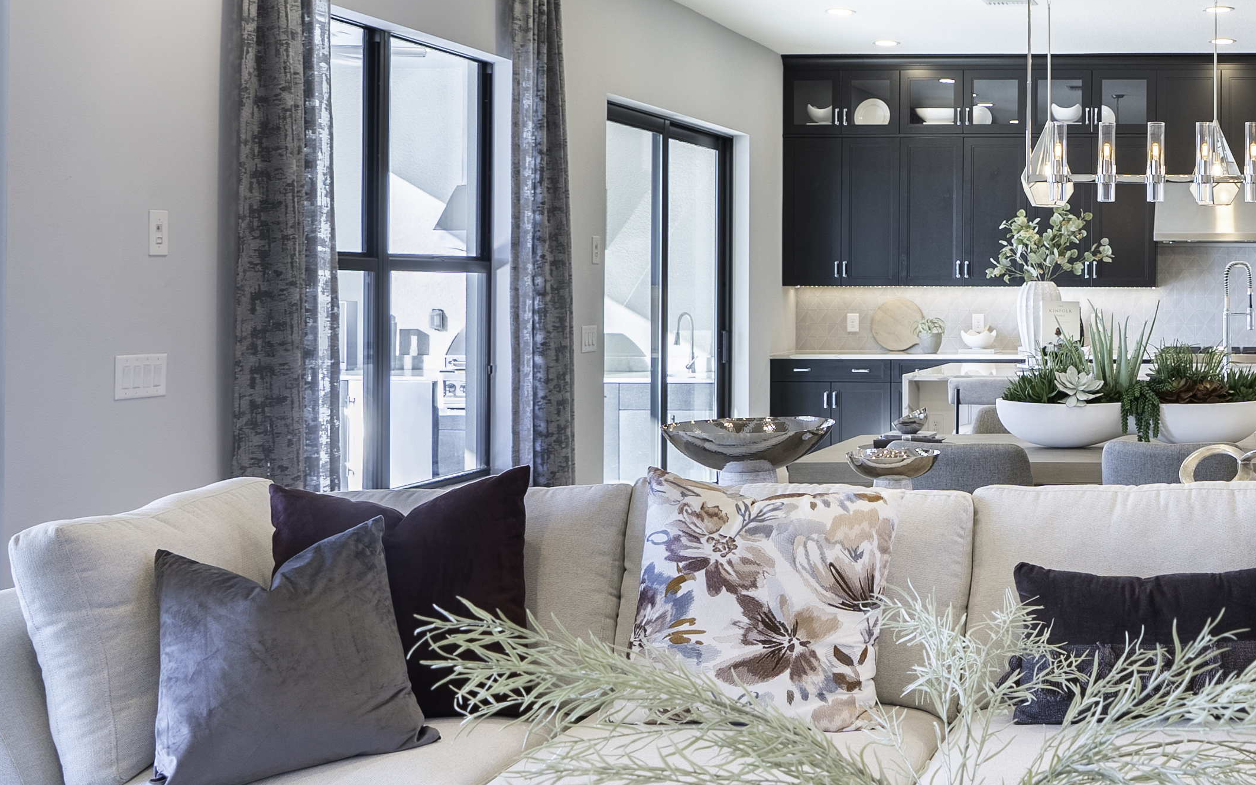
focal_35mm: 46
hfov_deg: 39.8
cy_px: 269
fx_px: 1575
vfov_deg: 27.8
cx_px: 1163
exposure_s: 1/125
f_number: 5.6
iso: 200
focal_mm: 16
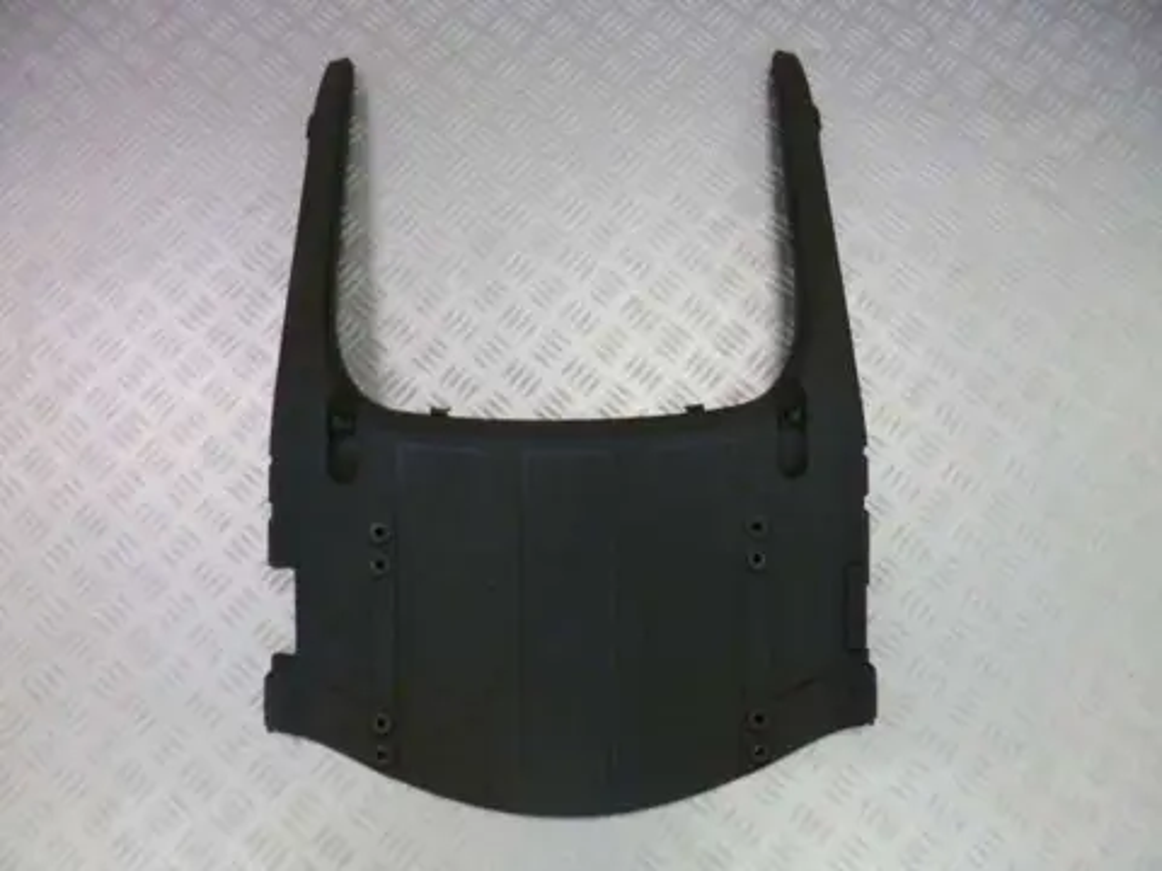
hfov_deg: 71.6
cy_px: 436
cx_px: 581
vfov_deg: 56.8
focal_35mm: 24
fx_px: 806
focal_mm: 4.3
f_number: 2.5
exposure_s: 1/25
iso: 400
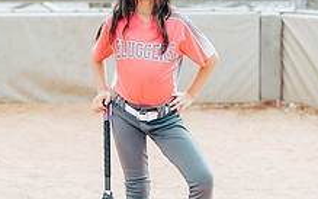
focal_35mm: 178
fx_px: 1543
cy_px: 51
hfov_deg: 11.8
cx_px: 154
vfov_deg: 7.4
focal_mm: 85
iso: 160
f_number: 2.8
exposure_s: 1/800
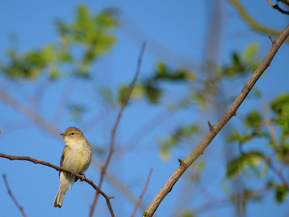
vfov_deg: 1.7
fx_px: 7415
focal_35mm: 888
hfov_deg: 2.2
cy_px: 141
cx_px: 86
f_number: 5.5
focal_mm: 280
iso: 200
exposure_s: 1/800
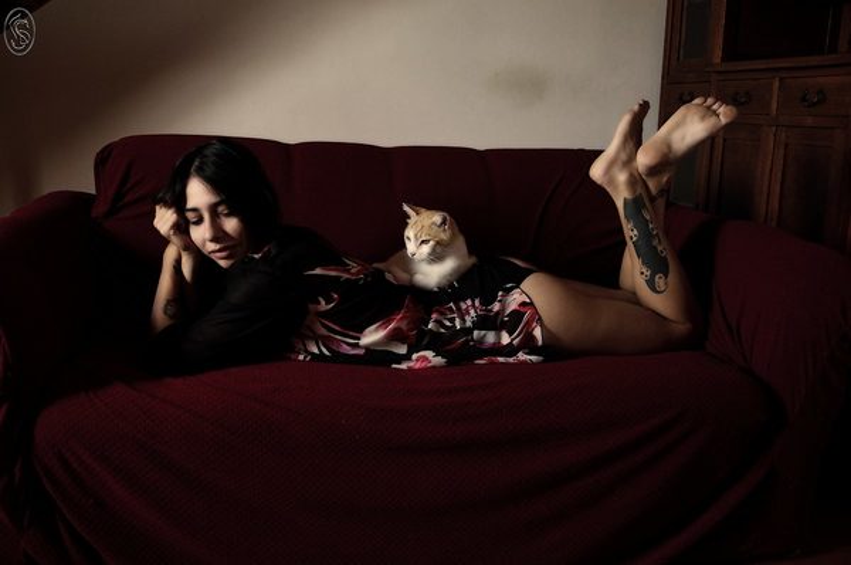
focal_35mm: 36
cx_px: 426
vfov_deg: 36.8
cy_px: 282
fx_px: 850
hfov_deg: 53.2
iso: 640
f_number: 3.8
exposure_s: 1/100
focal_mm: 24
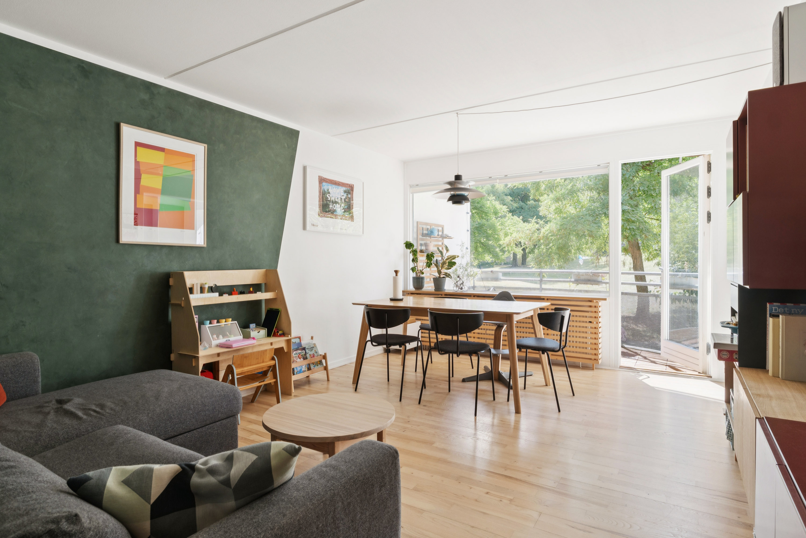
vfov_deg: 62.4
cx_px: 403
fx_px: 443
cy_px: 269
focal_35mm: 20
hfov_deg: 84.6
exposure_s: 1/60
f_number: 7.1
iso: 250
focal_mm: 13.2
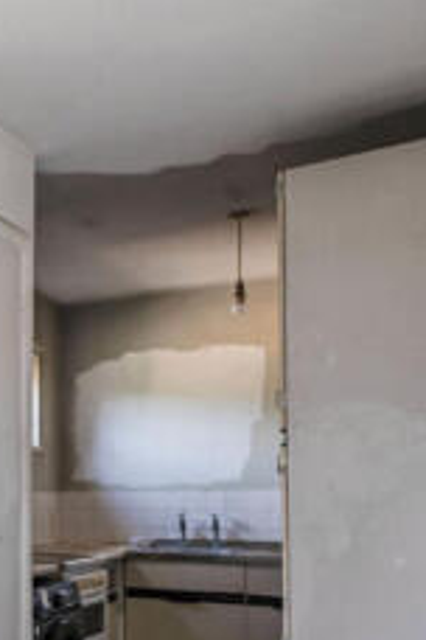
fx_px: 816
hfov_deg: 24.2
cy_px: 498
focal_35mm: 46
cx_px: -178
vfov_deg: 41.2
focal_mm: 16
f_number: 8
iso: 100
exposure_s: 1/10
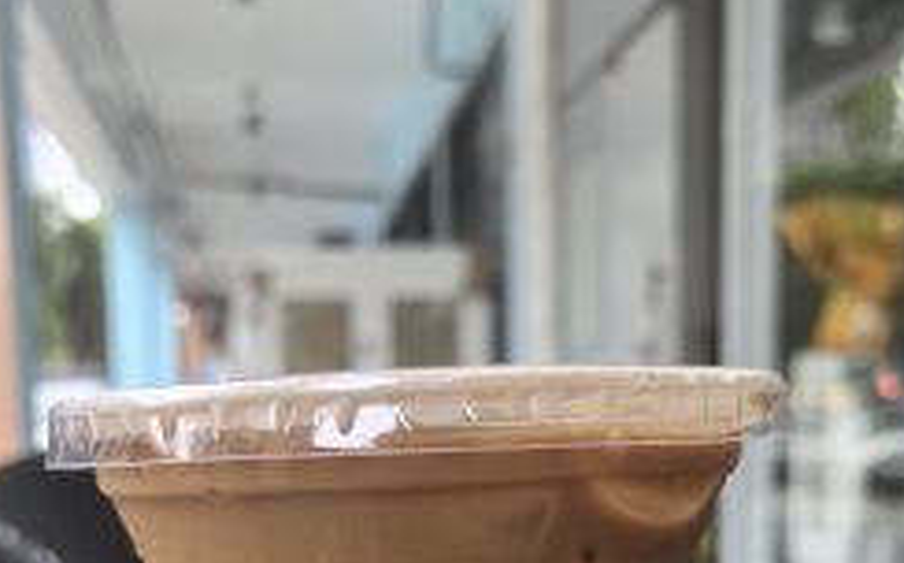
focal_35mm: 47
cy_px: 604
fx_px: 1157
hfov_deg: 42.6
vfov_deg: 25.5
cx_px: 415
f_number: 2
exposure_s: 1/100
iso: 100
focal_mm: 5.75
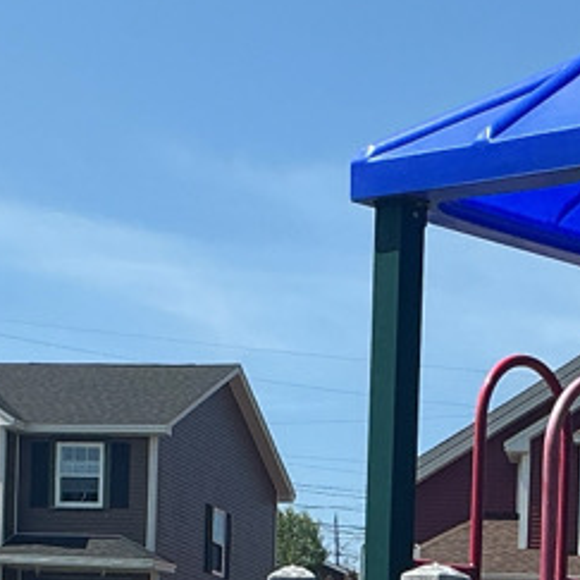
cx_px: 520
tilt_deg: +4.5
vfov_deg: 12.5
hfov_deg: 12.8
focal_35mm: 135
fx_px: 2559
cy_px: 788
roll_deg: -0.6
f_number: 1.8
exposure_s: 1/1577
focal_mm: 3
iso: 25
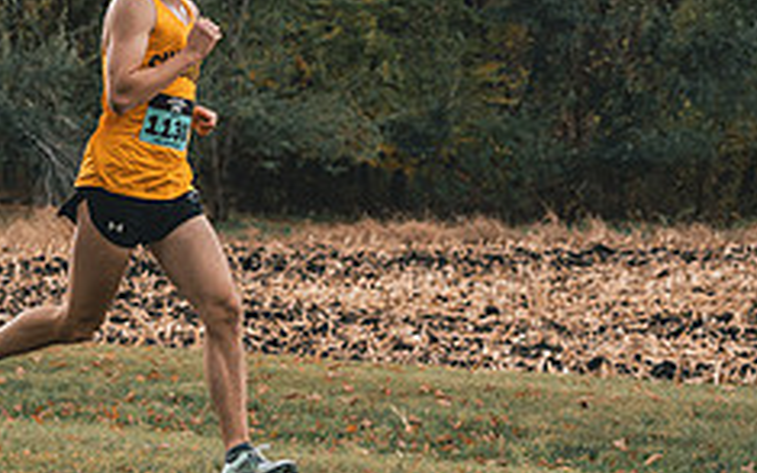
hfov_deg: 9.9
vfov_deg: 6.2
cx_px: 132
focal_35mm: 212
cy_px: 146
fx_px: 4375
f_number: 6.3
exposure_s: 1/1000
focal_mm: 84
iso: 400
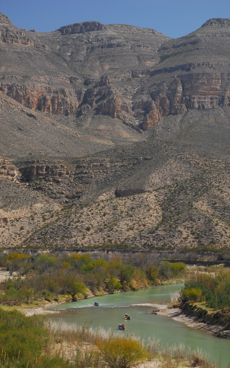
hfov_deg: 12.1
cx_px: 122
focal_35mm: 108
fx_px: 1083
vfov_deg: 19.3
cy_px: 185
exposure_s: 1/160
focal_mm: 70
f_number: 6.3
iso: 160
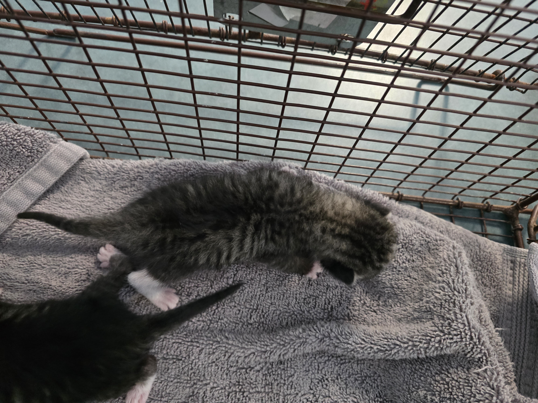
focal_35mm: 23
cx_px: 269
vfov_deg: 58.9
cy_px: 202
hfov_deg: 73.9
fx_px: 357
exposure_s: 1/60
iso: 1000
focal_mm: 6.3
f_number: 1.7
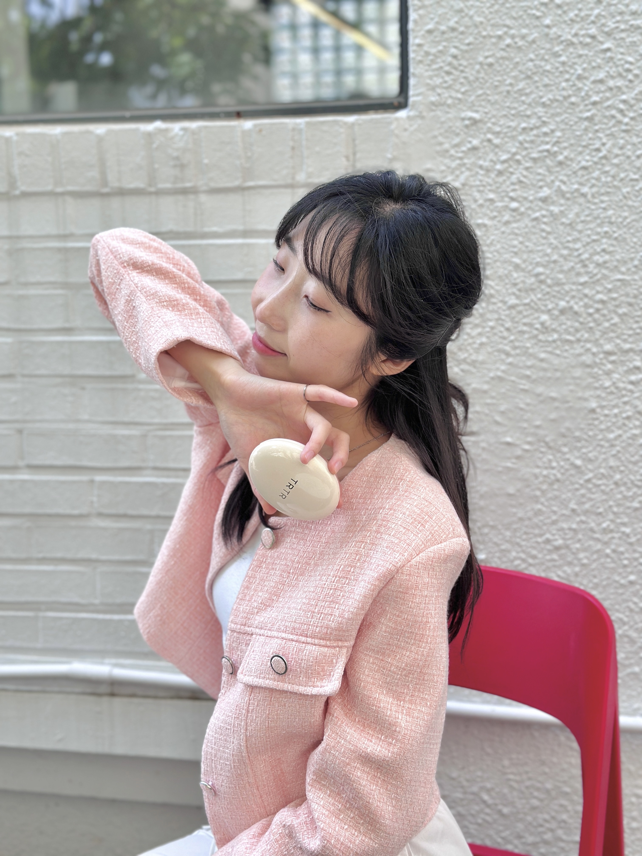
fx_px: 1187
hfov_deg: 30.3
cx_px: 321
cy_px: 428
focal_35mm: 48
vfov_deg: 39.7
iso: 80
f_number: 1.78
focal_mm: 6.86
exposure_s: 1/1157
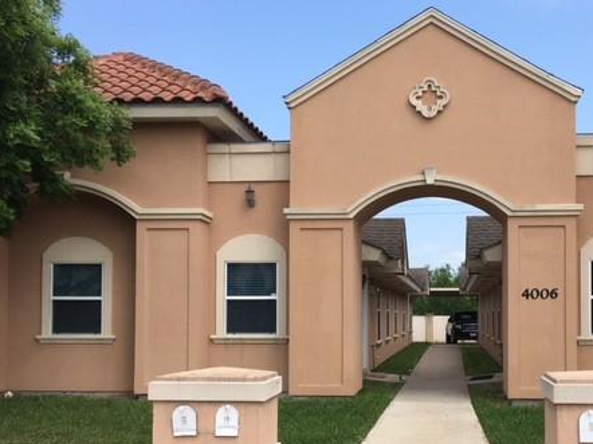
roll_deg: -1.1
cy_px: 300
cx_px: 394
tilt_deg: +3.1
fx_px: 719
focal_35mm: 42
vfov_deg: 34.0
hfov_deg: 44.2
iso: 25
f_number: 2.2
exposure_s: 1/1241
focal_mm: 4.15
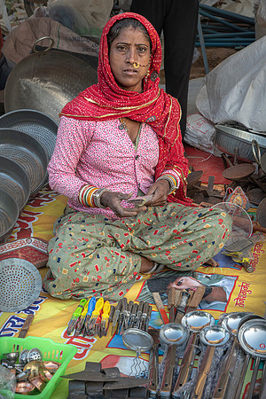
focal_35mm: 78
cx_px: 133
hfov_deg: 17.5
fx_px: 864
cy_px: 200
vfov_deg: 26.0
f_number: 11
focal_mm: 78
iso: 720
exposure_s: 1/80
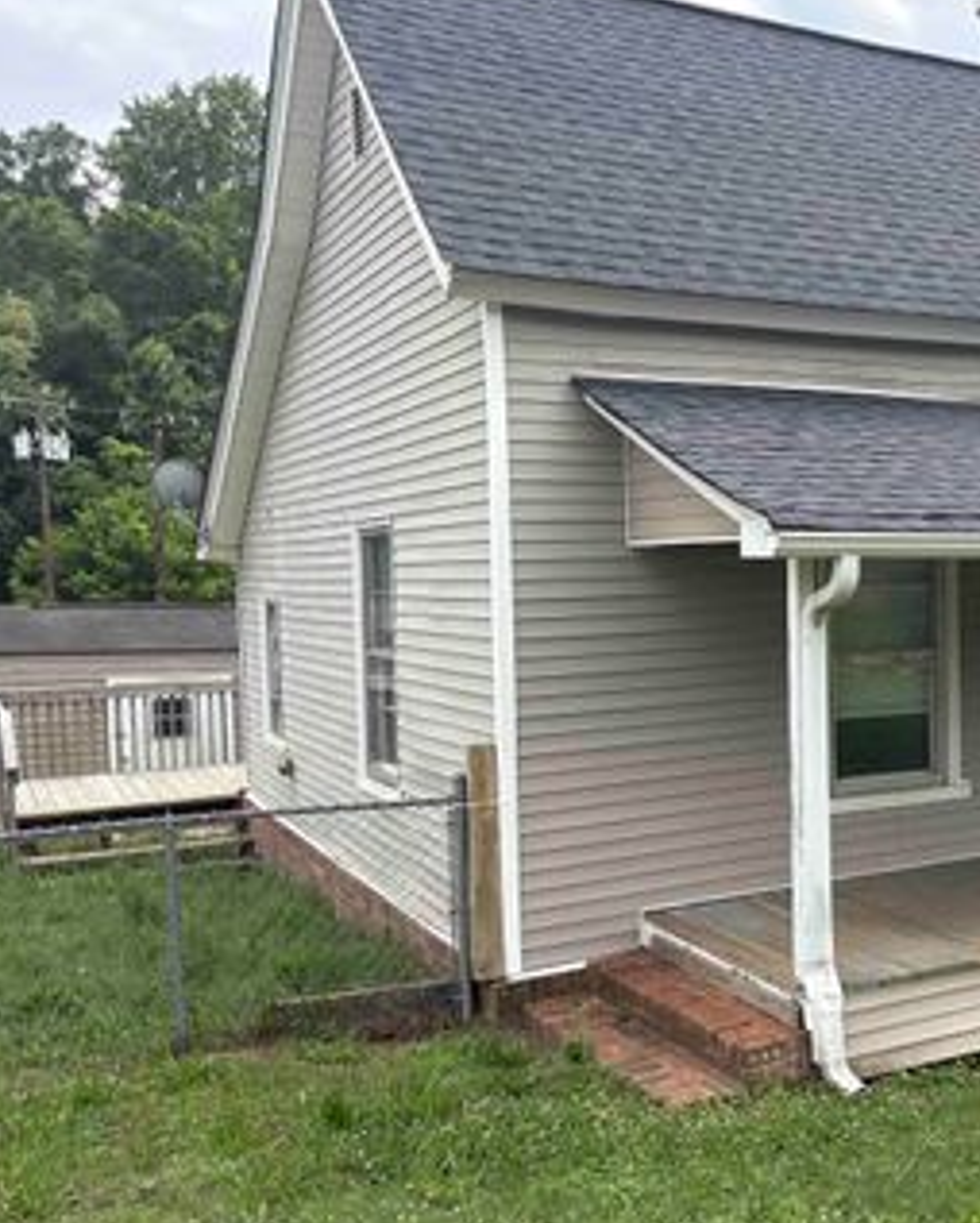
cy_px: 673
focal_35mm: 40
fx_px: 1449
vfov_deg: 45.7
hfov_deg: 35.3
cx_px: 868
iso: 64
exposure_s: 1/1953
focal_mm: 5.96
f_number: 1.6
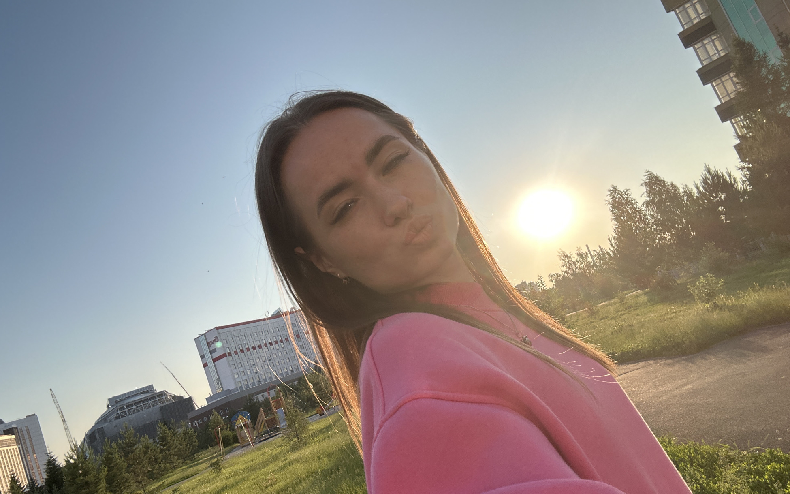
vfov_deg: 49.1
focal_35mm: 25
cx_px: 388
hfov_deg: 72.5
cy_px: 284
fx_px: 538
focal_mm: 2.69
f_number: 1.9
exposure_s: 1/915
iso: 25
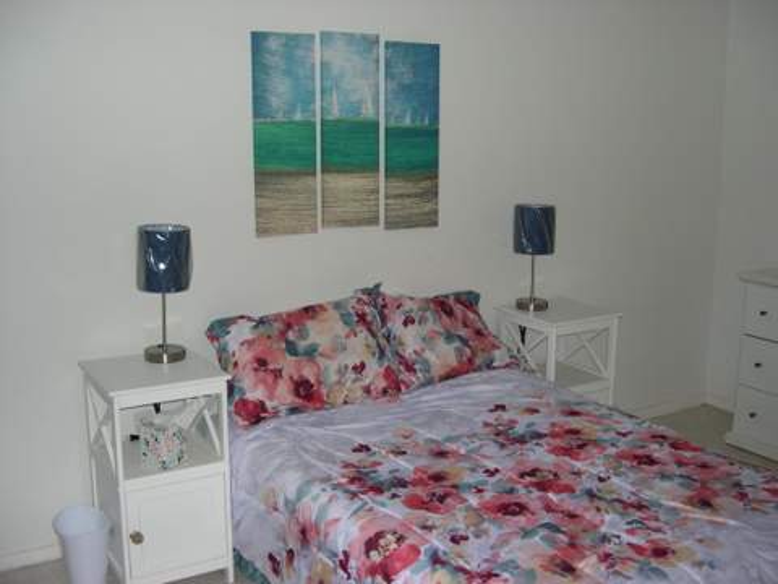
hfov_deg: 49.0
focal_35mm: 38
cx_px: 389
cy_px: 292
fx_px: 854
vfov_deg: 37.7
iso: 100
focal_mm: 8
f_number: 2.8
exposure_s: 1/60
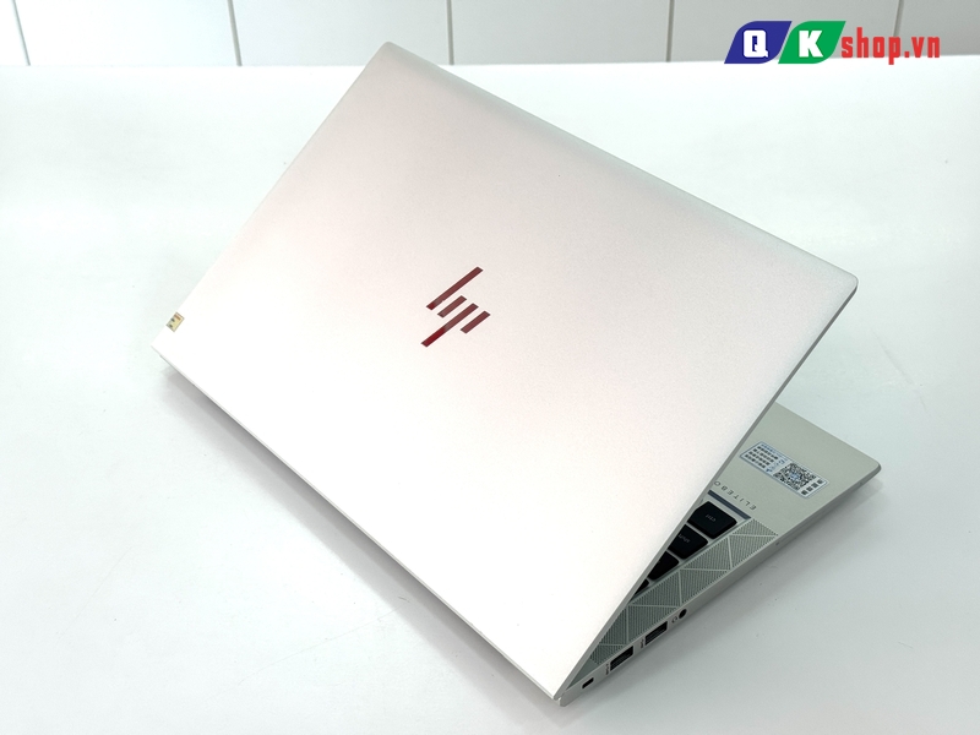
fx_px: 1359
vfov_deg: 30.3
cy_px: 368
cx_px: 490
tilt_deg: -36.8
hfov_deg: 39.7
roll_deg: +3.1
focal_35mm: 48
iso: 64
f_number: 1.78
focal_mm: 6.76
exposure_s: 1/379
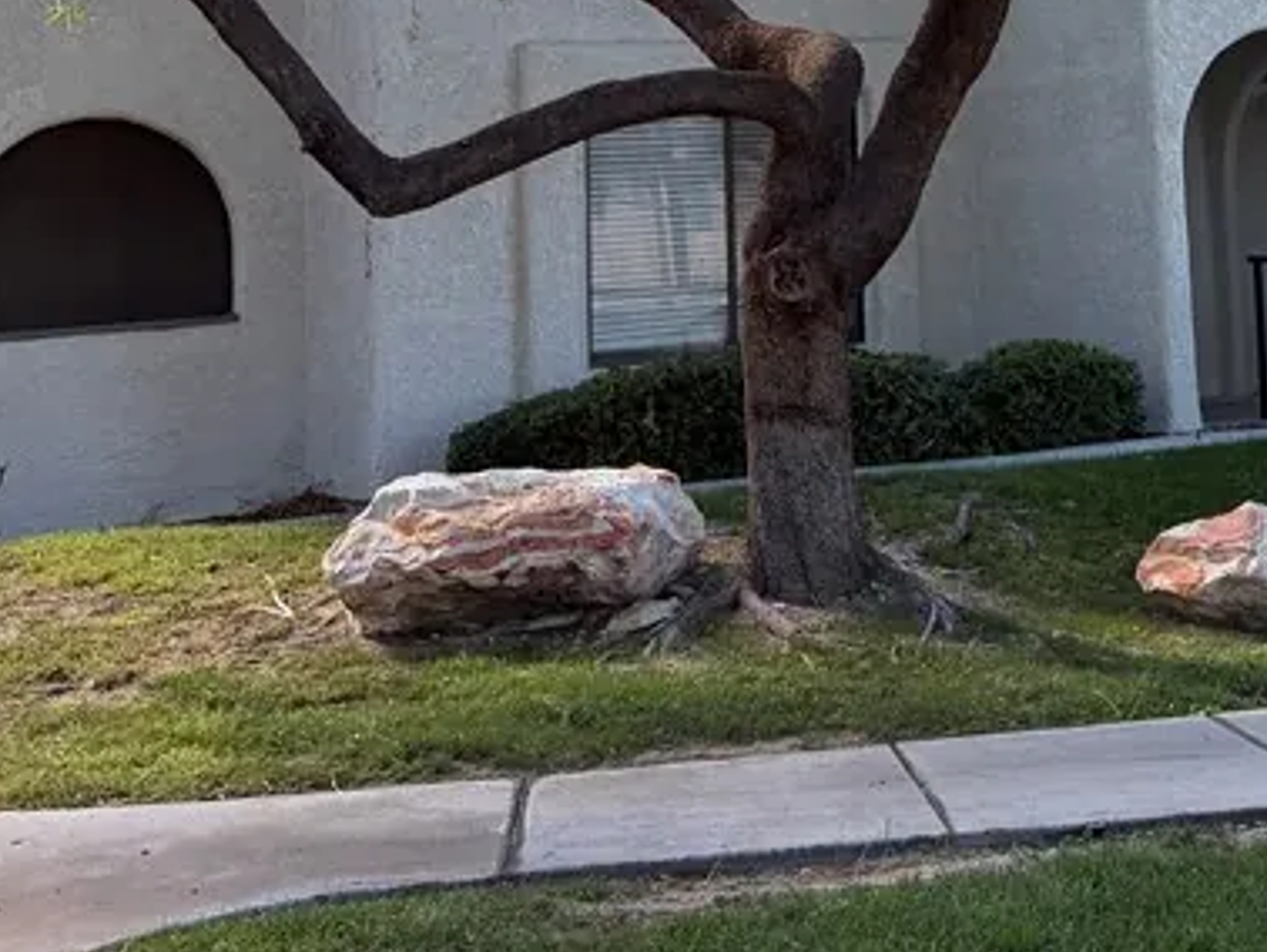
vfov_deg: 21.1
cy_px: -171
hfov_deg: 28.6
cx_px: 1160
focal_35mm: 65
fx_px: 2381
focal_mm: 6.76
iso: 100
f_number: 1.78
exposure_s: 1/1156
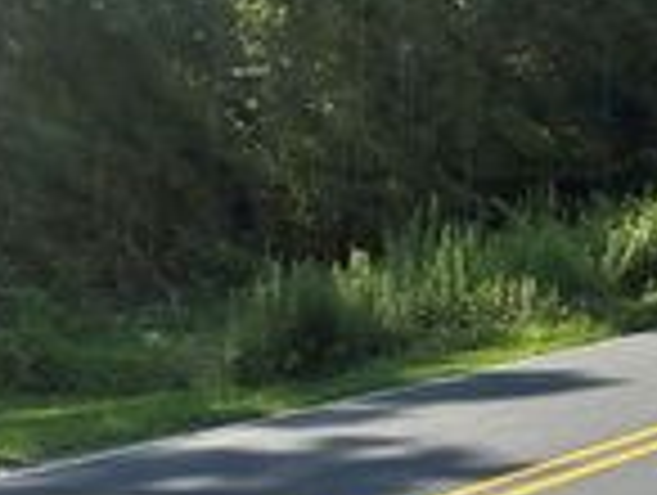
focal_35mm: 82
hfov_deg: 23.5
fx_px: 1559
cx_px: 522
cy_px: 241
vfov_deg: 18.0
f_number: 1.78
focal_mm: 6.86
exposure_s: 1/2155
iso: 80
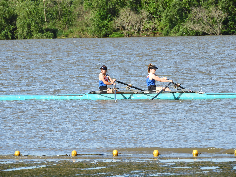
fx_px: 2045
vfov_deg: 5.0
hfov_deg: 6.6
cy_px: 88
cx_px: 118
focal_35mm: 300
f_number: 5.5
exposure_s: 1/400
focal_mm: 53.7
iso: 100
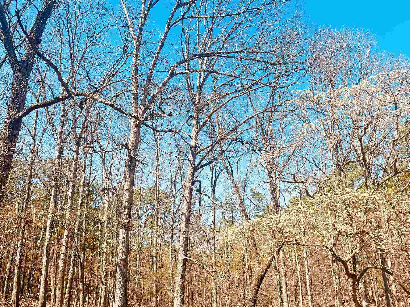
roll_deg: +3.6
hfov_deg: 56.6
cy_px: 162
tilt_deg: +21.2
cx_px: 233
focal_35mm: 32
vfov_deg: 44.1
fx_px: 379
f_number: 1.6
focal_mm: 5.96
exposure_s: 1/1984
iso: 50
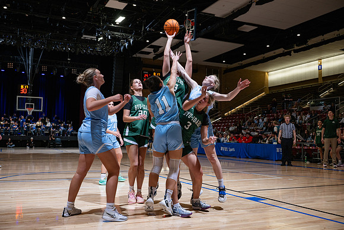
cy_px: 115
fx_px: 335
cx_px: 172
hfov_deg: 54.4
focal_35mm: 35
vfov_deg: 37.9
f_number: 5
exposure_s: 1/100
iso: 80
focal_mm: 35
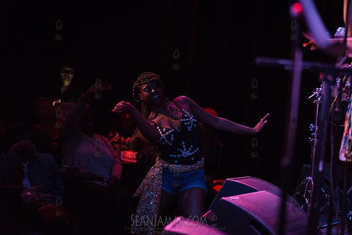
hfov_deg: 18.3
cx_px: 176
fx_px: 1095
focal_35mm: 112
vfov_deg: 12.2
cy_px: 118
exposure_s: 1/200
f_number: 2.8
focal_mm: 112
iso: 4000
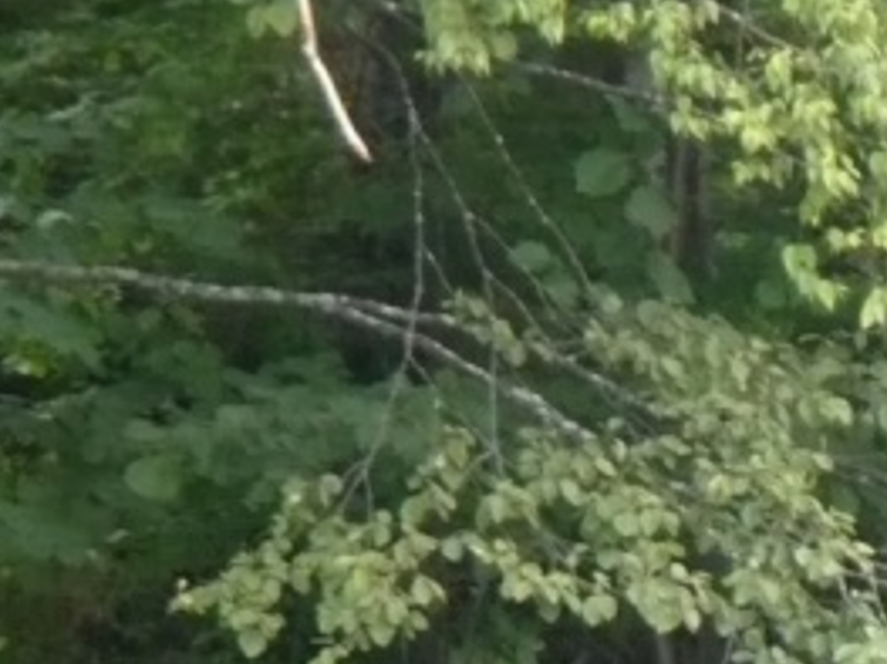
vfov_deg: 1.7
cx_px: 1703
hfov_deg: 2.3
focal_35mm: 864
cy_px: 1075
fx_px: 22129
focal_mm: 36.6
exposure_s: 1/125
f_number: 4.5
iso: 200
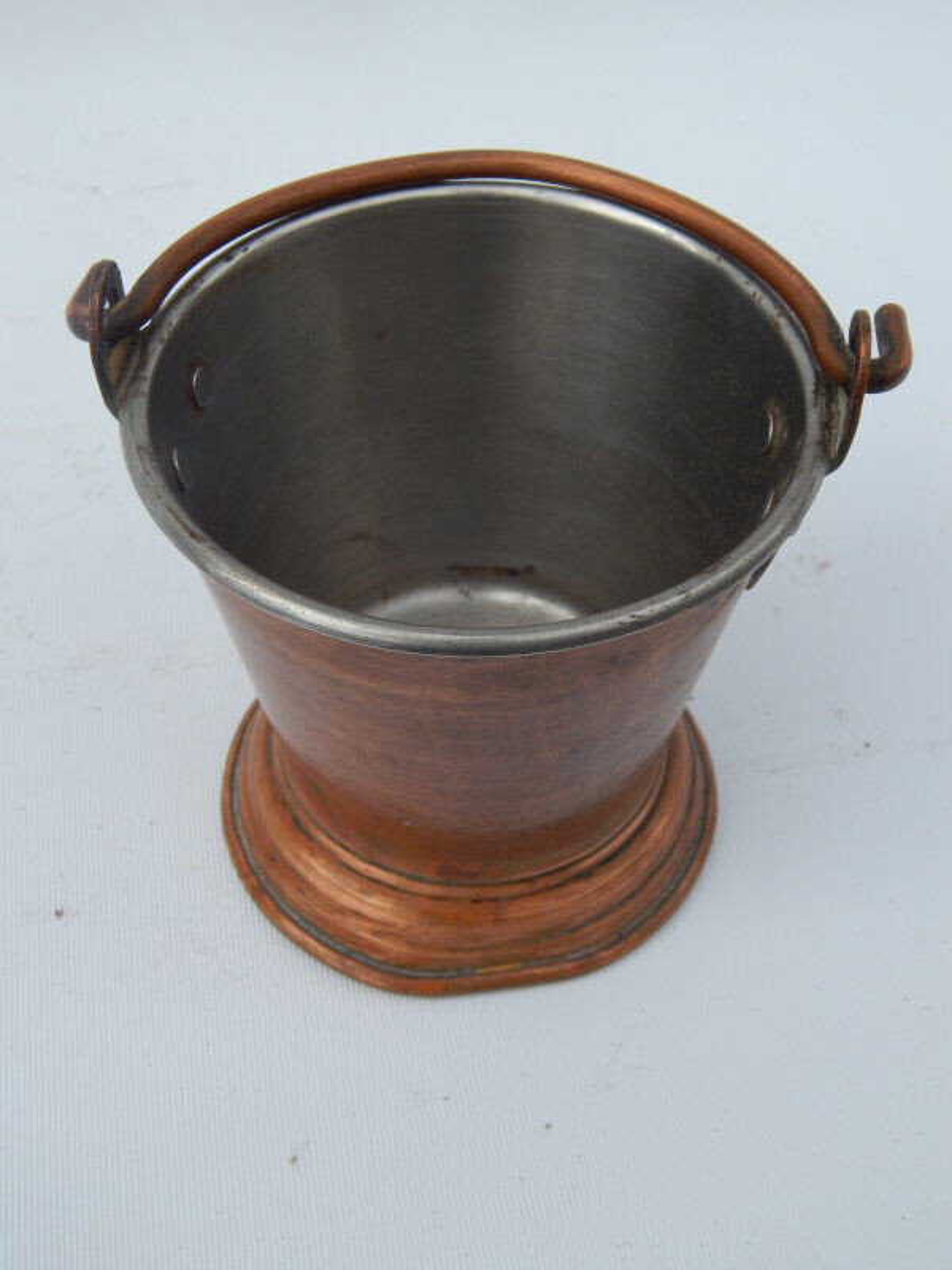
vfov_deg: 38.9
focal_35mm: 49
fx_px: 1797
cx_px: 476
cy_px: 635
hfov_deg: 29.7
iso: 125
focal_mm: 8.6
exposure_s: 1/800
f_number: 3.7
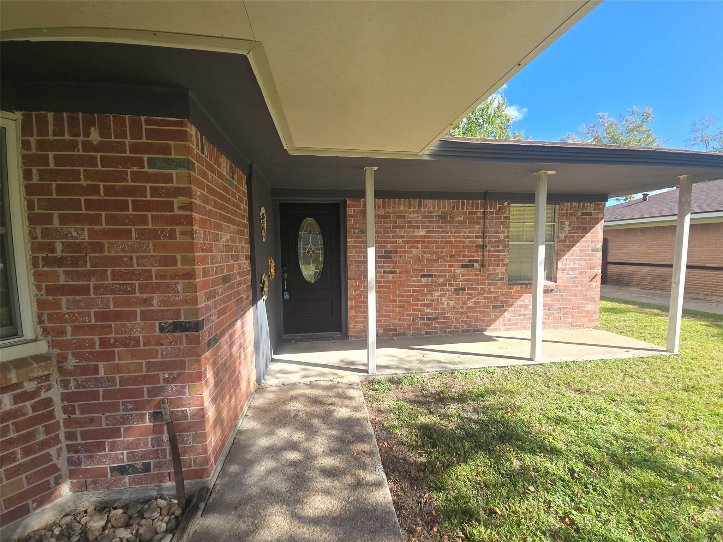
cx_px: 362
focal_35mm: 13
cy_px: 271
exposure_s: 1/2000
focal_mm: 2.2
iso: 125
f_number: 2.2
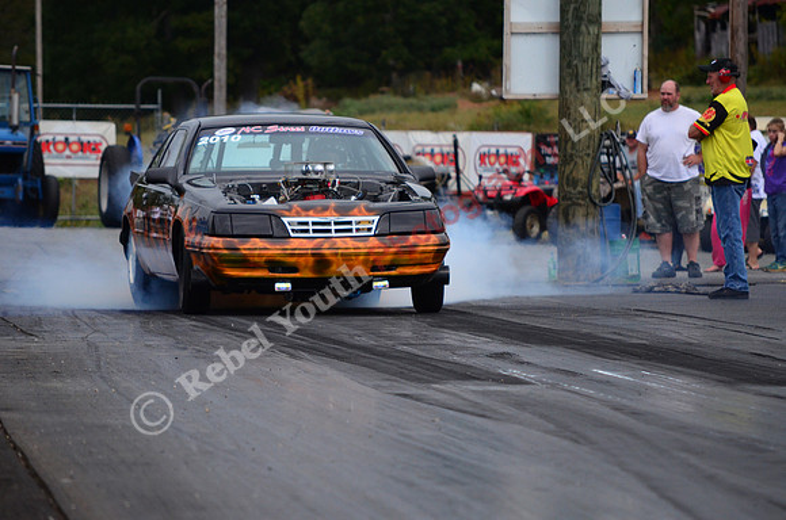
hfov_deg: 6.9
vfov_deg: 4.6
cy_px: 260
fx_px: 6536
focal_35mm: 300
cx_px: 393
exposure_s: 1/2000
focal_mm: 200
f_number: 5.6
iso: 1000
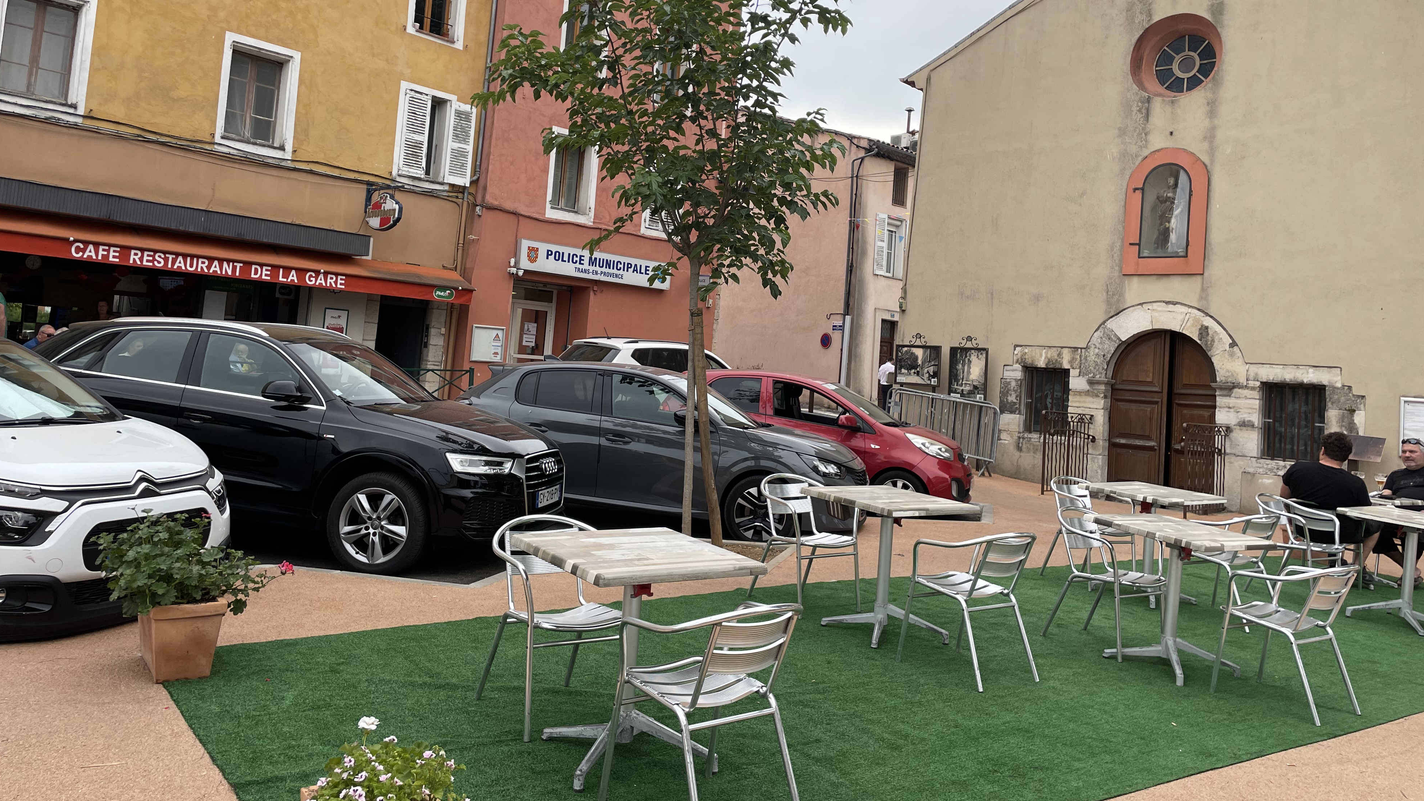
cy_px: 274
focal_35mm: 29
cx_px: 707
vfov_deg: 39.8
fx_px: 1095
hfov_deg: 66.1
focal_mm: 4.2
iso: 32
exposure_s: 1/299
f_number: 1.6
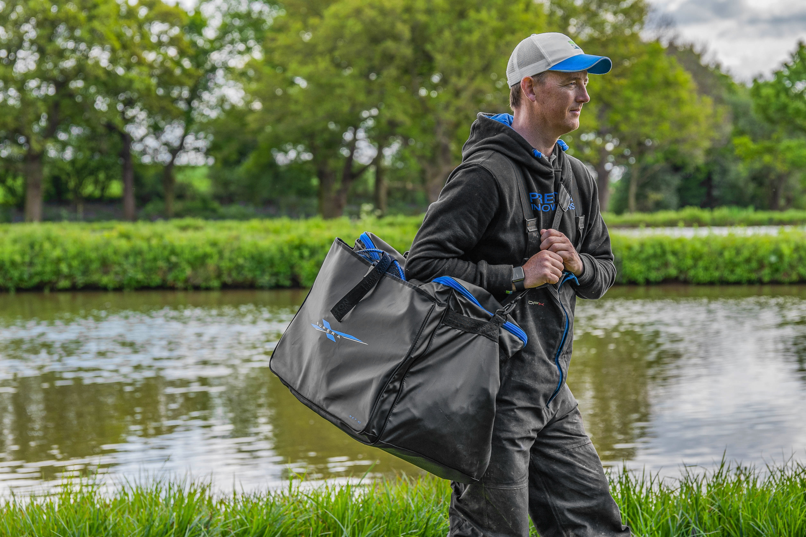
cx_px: 403
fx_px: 2351
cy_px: 268
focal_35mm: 105
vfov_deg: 13.0
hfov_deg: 19.5
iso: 100
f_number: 3.5
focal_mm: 70
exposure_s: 1/400
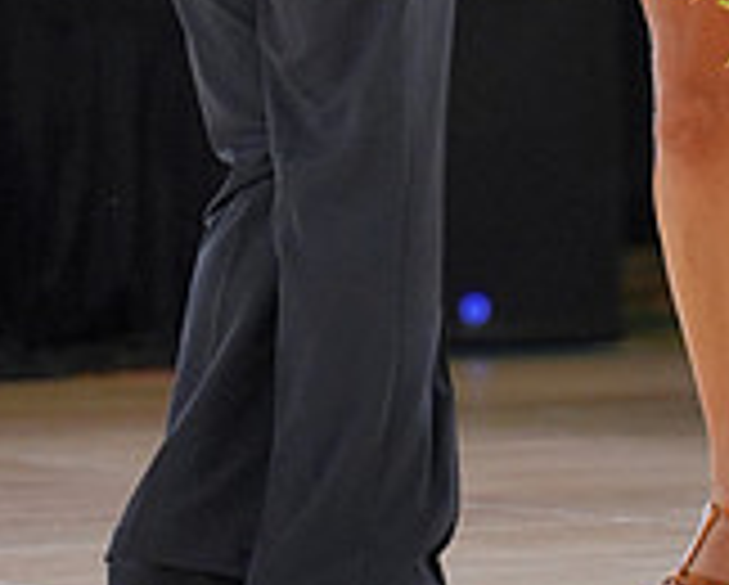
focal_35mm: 707
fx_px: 15272
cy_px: -202
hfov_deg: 2.7
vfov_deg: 2.2
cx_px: 565
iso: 1000
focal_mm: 141
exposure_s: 1/500
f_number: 2
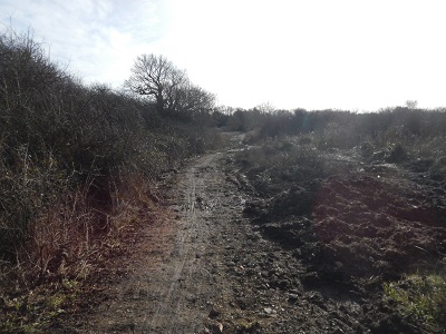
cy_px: 167
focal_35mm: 24
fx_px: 309
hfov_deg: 71.6
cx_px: 223
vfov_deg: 56.8
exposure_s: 1/1500
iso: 800
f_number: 8.2
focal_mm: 4.3
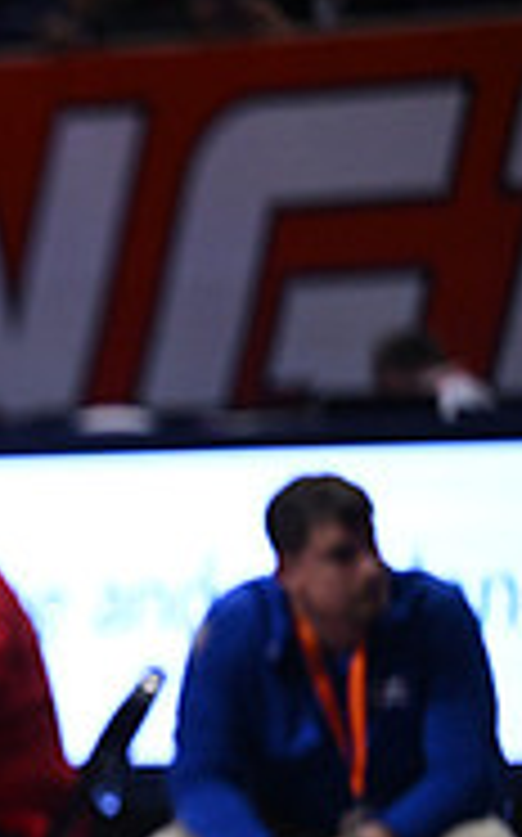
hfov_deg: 3.0
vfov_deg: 4.9
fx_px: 9780
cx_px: -752
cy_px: 718
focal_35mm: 429
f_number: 2.8
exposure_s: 1/1000
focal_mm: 135
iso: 2200
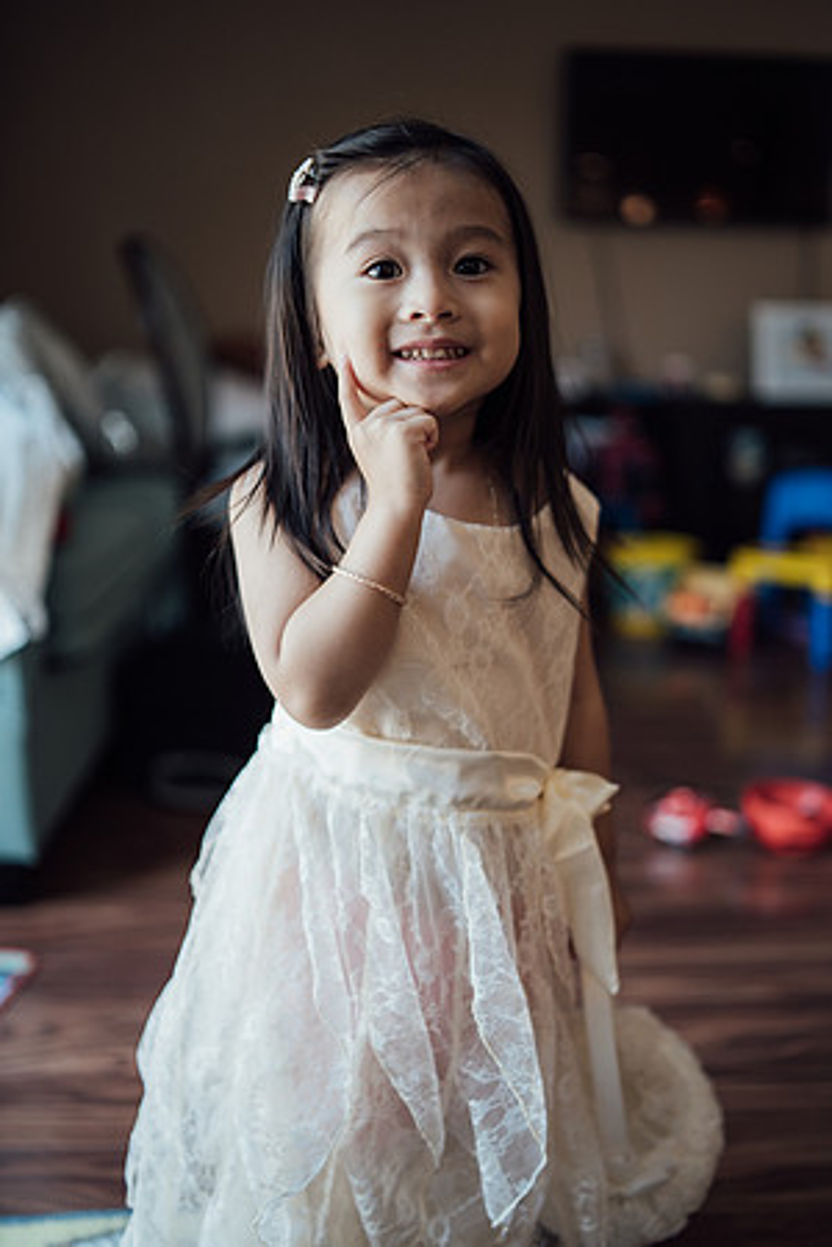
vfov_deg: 54.4
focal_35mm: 35
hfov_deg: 37.9
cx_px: 416
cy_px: 624
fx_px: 1213
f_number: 1.4
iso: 320
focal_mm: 35
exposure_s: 1/400
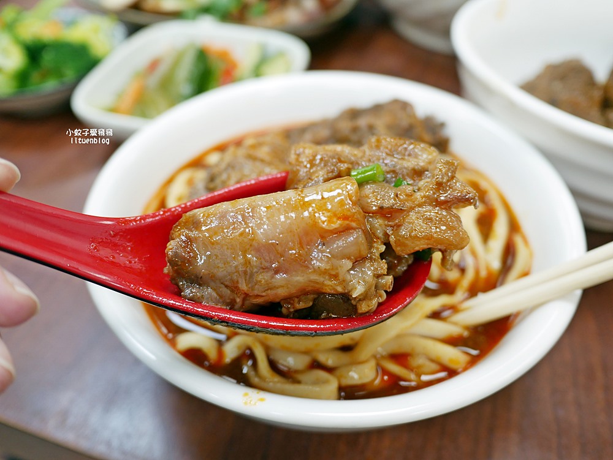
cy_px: 230
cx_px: 306
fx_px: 496
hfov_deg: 63.4
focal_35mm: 28
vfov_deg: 49.8
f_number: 2.5
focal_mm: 14
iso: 200
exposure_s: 1/80
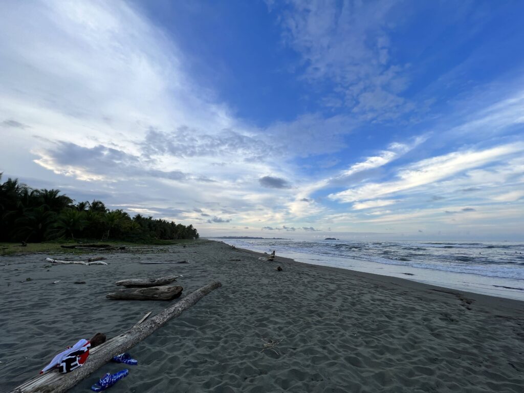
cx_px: 262
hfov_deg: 106.2
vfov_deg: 89.9
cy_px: 196
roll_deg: -0.4
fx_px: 197
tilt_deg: +11.2
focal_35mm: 13
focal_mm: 1.57
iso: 32
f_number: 1.8
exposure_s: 1/435
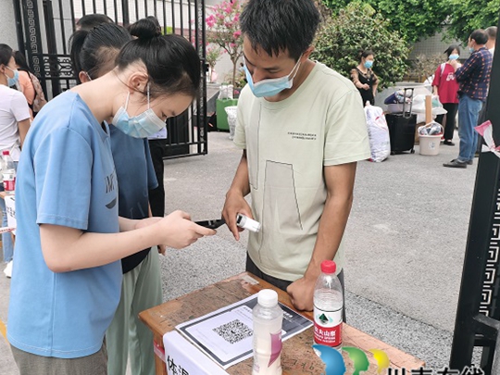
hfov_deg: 56.7
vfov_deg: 44.1
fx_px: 462
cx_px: 220
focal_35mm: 32
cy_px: 203
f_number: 1.8
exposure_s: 1/403
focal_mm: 5.58
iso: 50
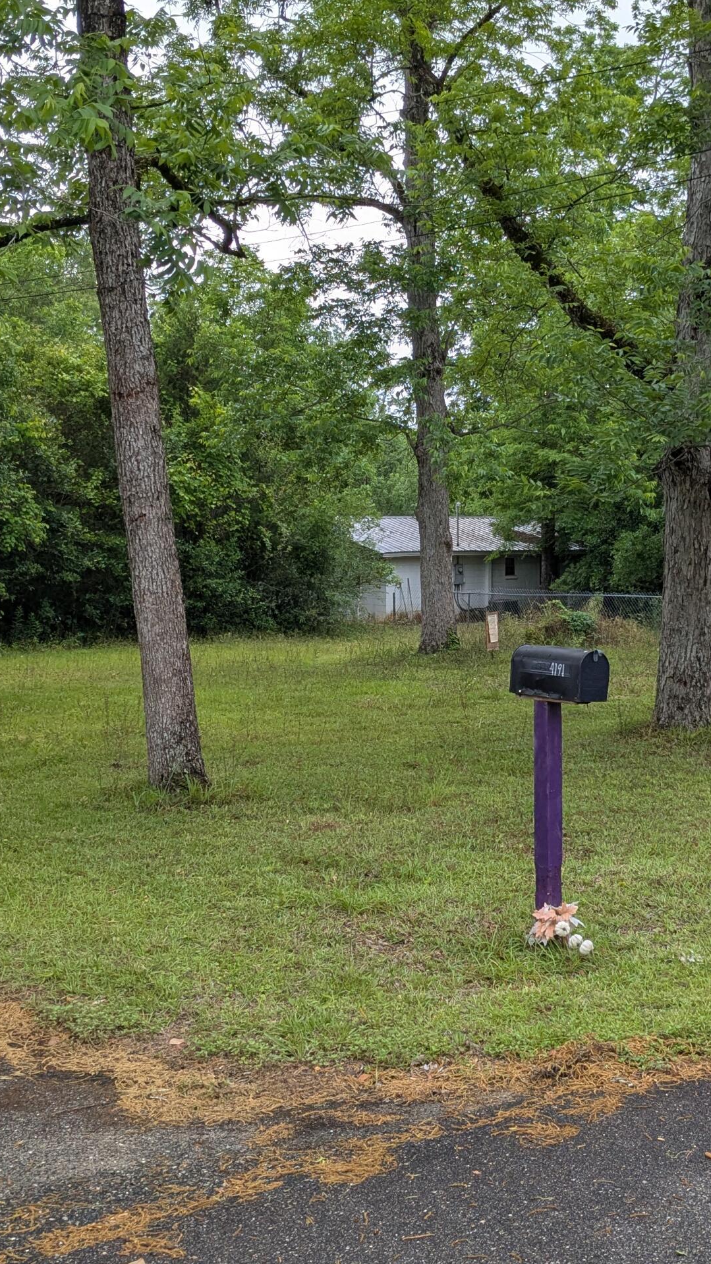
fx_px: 1542
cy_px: 540
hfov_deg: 25.8
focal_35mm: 46
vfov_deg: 44.5
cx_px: 496
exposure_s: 1/867
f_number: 1.73
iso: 49
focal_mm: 4.38
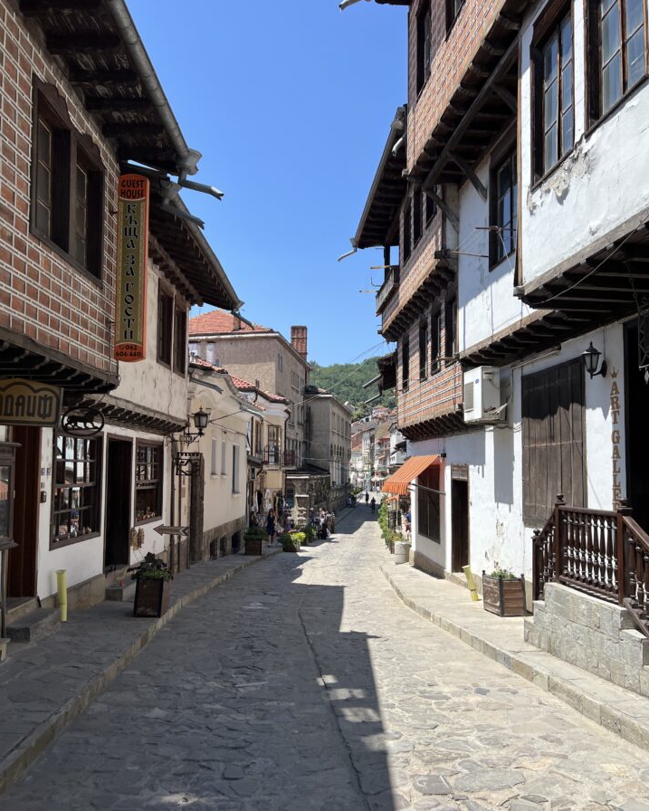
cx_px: 335
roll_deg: +1.7
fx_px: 696
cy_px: 436
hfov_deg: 50.0
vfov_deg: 60.4
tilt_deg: +0.2
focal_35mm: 29
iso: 50
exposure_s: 1/3257
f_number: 1.5
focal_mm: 5.7
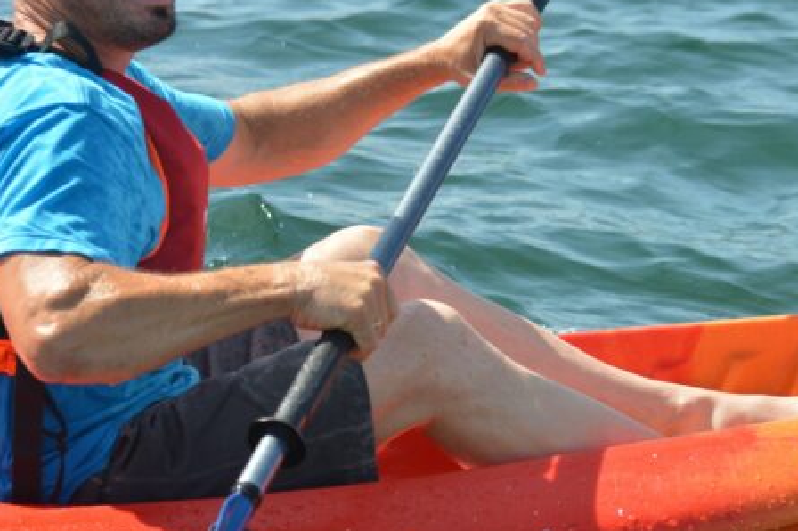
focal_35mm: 180
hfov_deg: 11.4
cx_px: 273
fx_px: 3987
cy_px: 236
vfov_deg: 7.6
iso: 200
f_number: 4.5
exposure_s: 1/800
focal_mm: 70
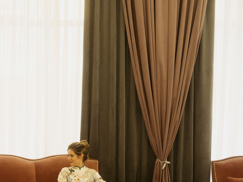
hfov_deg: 23.9
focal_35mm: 78
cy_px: 139
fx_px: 548
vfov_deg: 18.8
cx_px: -3
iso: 320
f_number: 1.4
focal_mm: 35
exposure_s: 1/250
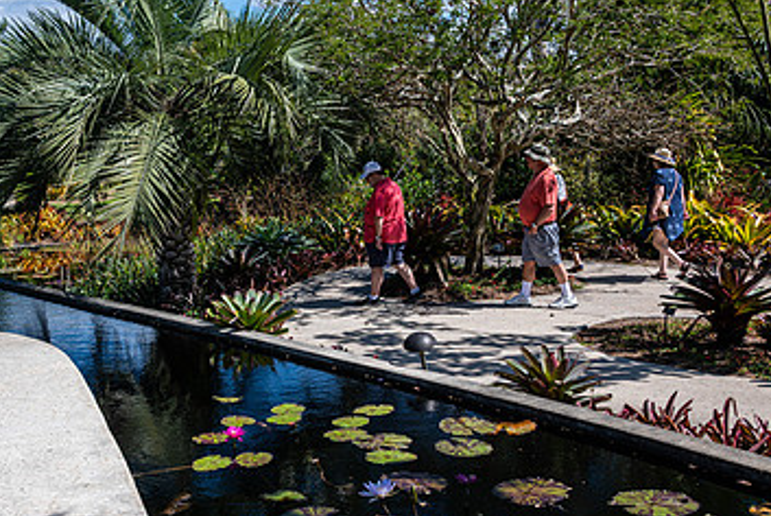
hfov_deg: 41.9
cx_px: 232
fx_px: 986
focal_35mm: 46
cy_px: 237
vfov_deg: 29.3
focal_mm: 28
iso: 64
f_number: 8
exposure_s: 1/160
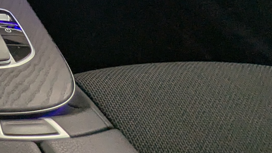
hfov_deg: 21.3
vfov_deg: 15.2
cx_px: -213
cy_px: -135
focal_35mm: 67
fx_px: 483
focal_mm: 2.35
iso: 56
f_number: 2.2
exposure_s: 1/70.6
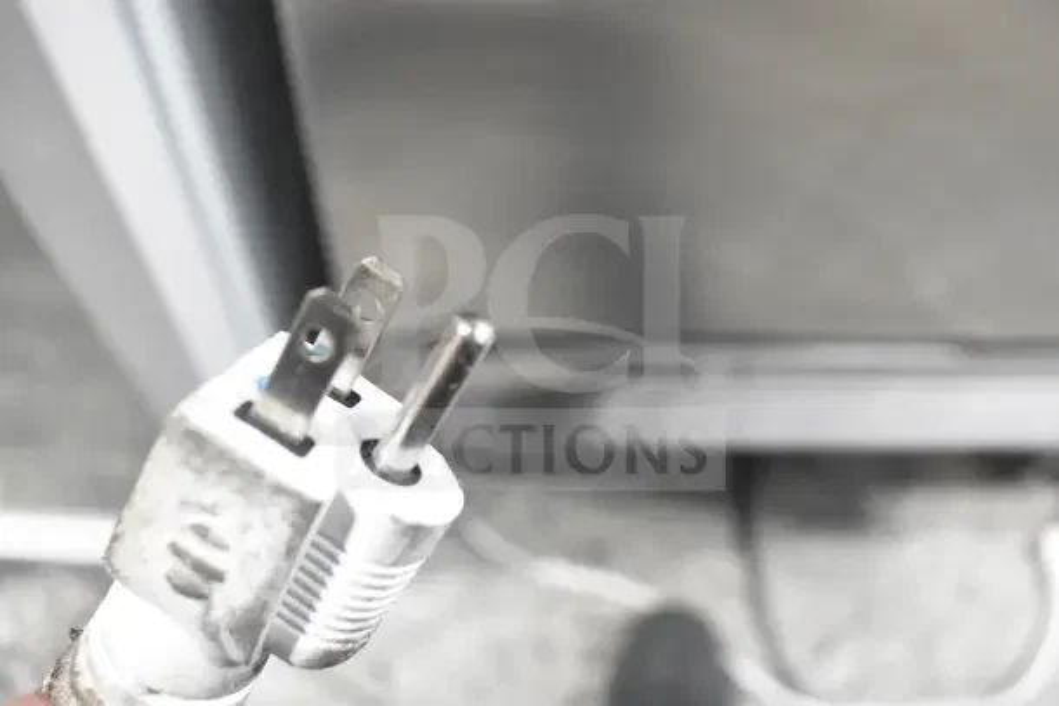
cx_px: 530
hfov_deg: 53.1
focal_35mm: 36
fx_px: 1059
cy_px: 353
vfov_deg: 36.9
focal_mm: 24
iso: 6400
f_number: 5
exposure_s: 1/250
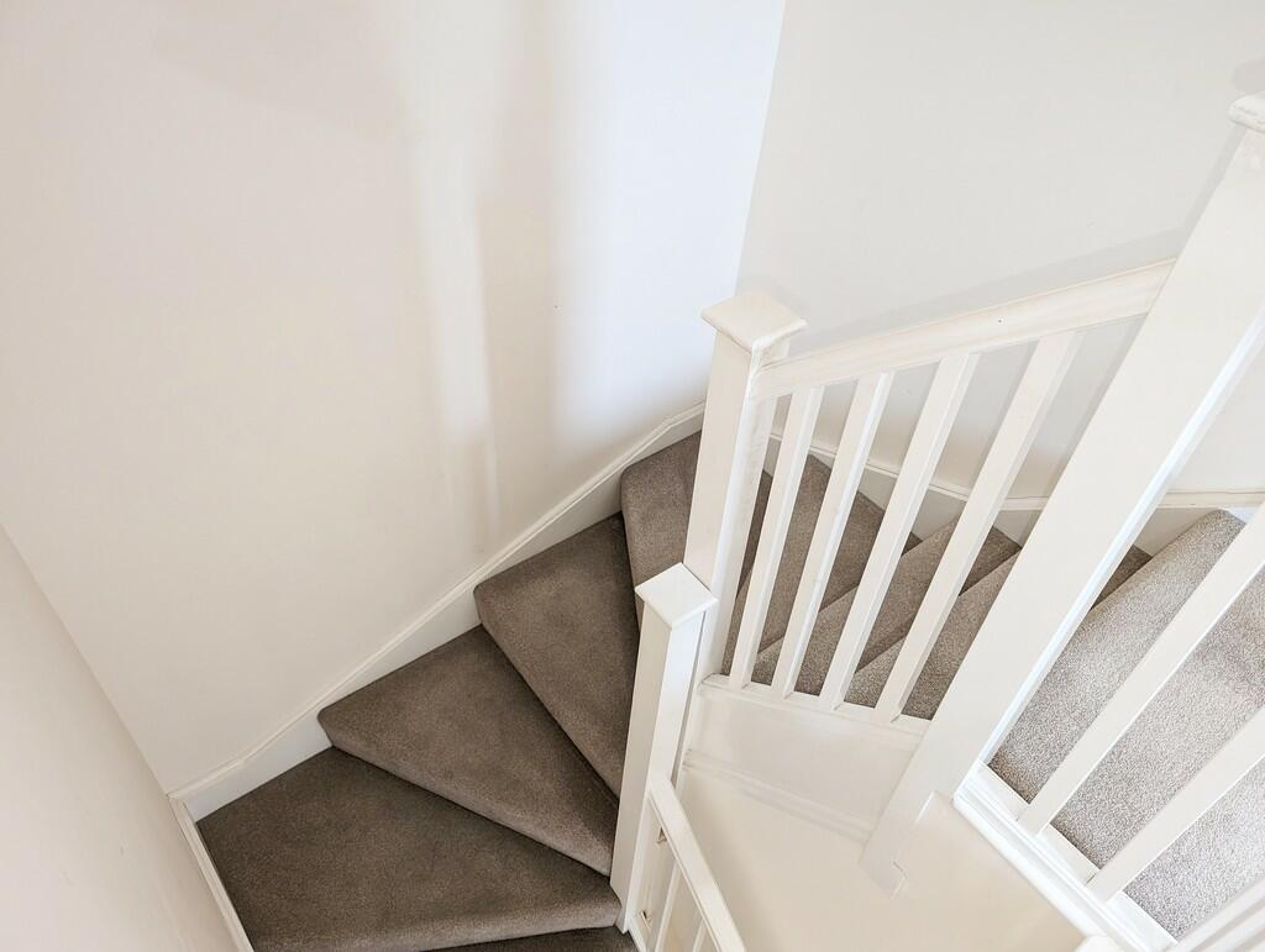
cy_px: 476
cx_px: 632
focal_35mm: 24
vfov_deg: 56.9
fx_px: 878
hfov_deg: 71.5
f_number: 1.7
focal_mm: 6.9
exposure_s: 1/71
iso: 392
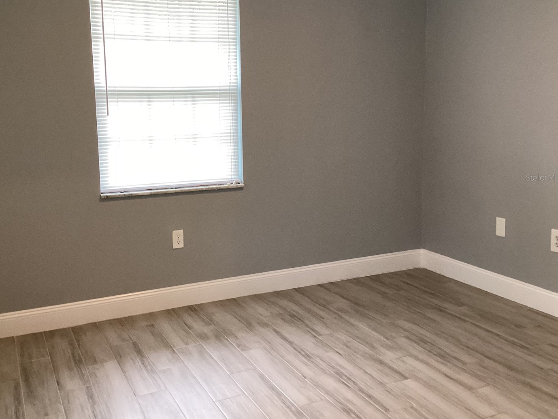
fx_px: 580
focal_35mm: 36
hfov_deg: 51.2
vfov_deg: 39.5
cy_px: 177
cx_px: 240
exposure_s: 1/60
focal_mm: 3.3
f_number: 2.4
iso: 125
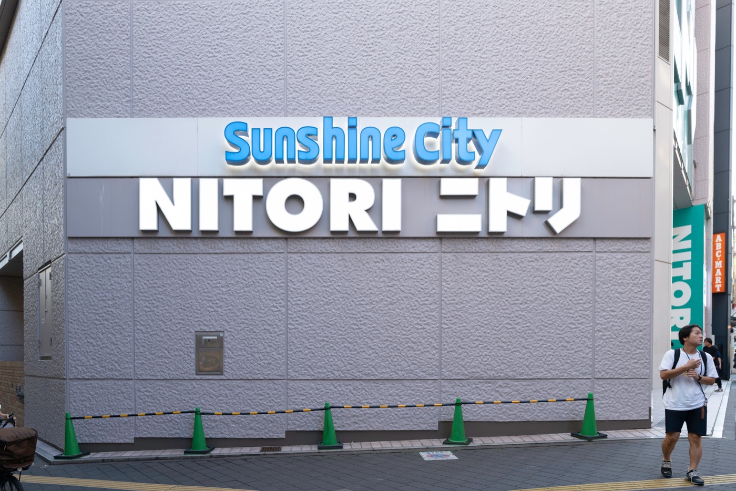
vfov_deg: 46.4
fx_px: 573
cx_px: 368
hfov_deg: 65.5
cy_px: 246
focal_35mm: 28
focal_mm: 28
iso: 100
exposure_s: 1/125
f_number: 3.5
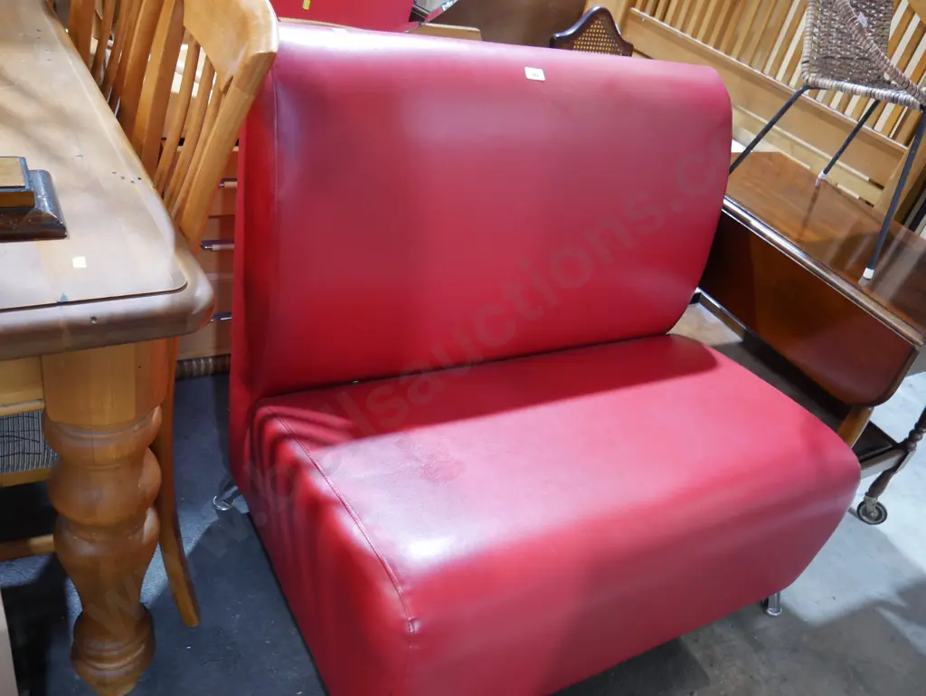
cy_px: 348
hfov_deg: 56.8
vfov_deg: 44.2
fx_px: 856
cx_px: 463
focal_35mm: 32
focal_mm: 16
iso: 1250
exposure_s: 1/60
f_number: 3.6
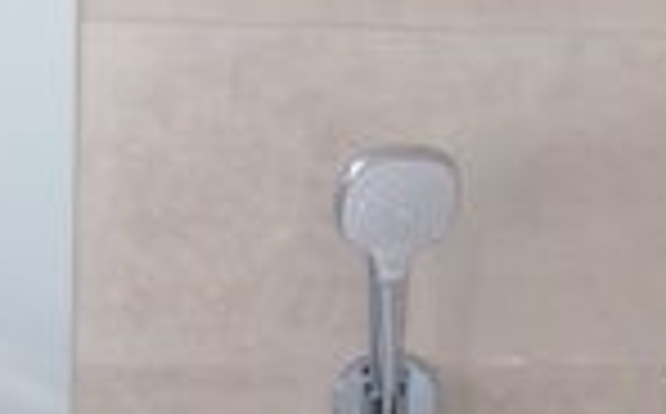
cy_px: 58
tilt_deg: -9.1
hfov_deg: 14.9
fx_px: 2410
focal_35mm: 133
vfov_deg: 9.8
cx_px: 909
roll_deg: -0.7
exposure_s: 1/108
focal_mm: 4.15
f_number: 2.2
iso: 32
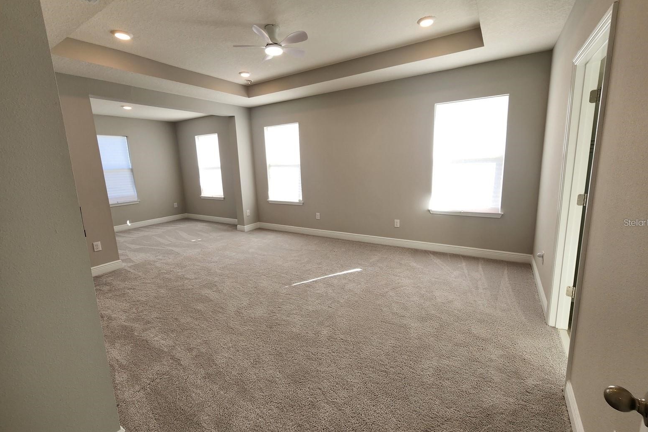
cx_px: 328
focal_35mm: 14
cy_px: 222
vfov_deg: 81.2
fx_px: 252
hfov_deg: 104.2
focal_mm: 2.2
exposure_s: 1/120
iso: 64
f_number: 2.2
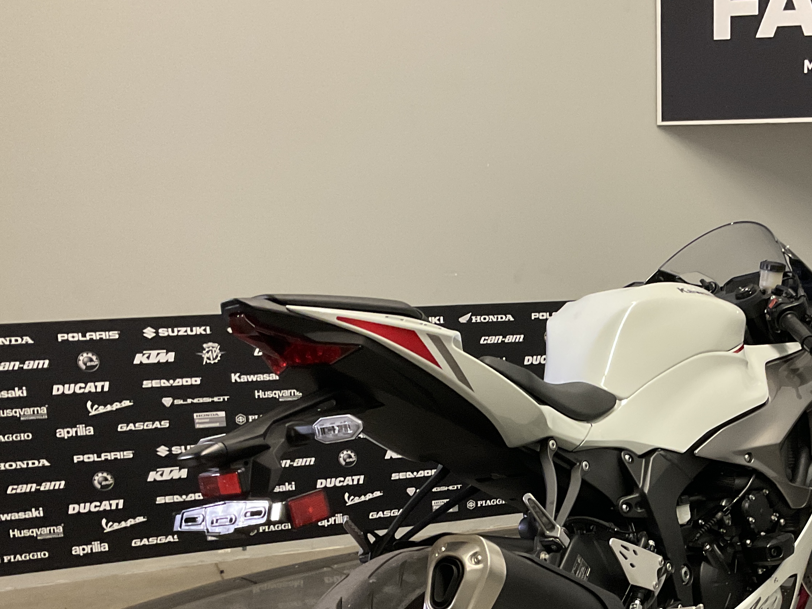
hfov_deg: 35.5
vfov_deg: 27.3
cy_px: 519
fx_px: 1220
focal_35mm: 52
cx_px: 659
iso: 250
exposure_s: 1/60
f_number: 1.8
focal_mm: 3
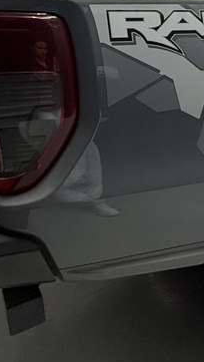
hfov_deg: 22.2
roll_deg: +1.9
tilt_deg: -8.8
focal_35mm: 43
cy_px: 89
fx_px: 414
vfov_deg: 45.6
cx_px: 316
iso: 250
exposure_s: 1/50
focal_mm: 2.22
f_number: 2.2
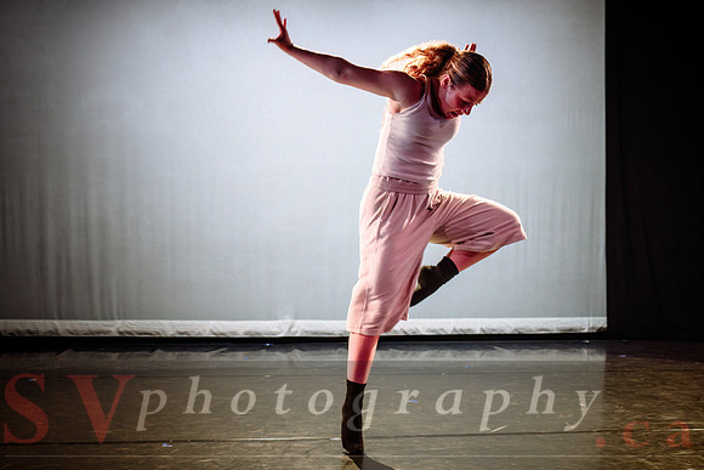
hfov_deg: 49.5
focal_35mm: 39
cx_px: 278
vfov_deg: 34.4
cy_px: 272
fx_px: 758
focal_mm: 28
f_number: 2.8
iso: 800
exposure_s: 1/300
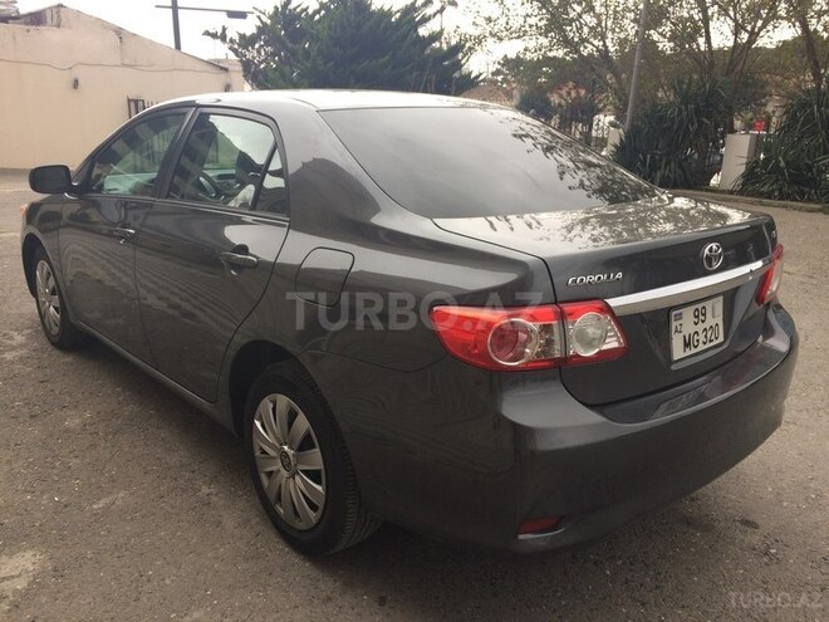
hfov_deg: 61.7
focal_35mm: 29
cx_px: 414
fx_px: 695
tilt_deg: -17.3
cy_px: 311
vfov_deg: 48.2
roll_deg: -1.4
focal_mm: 4.15
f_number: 2.2
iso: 32
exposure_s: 1/100
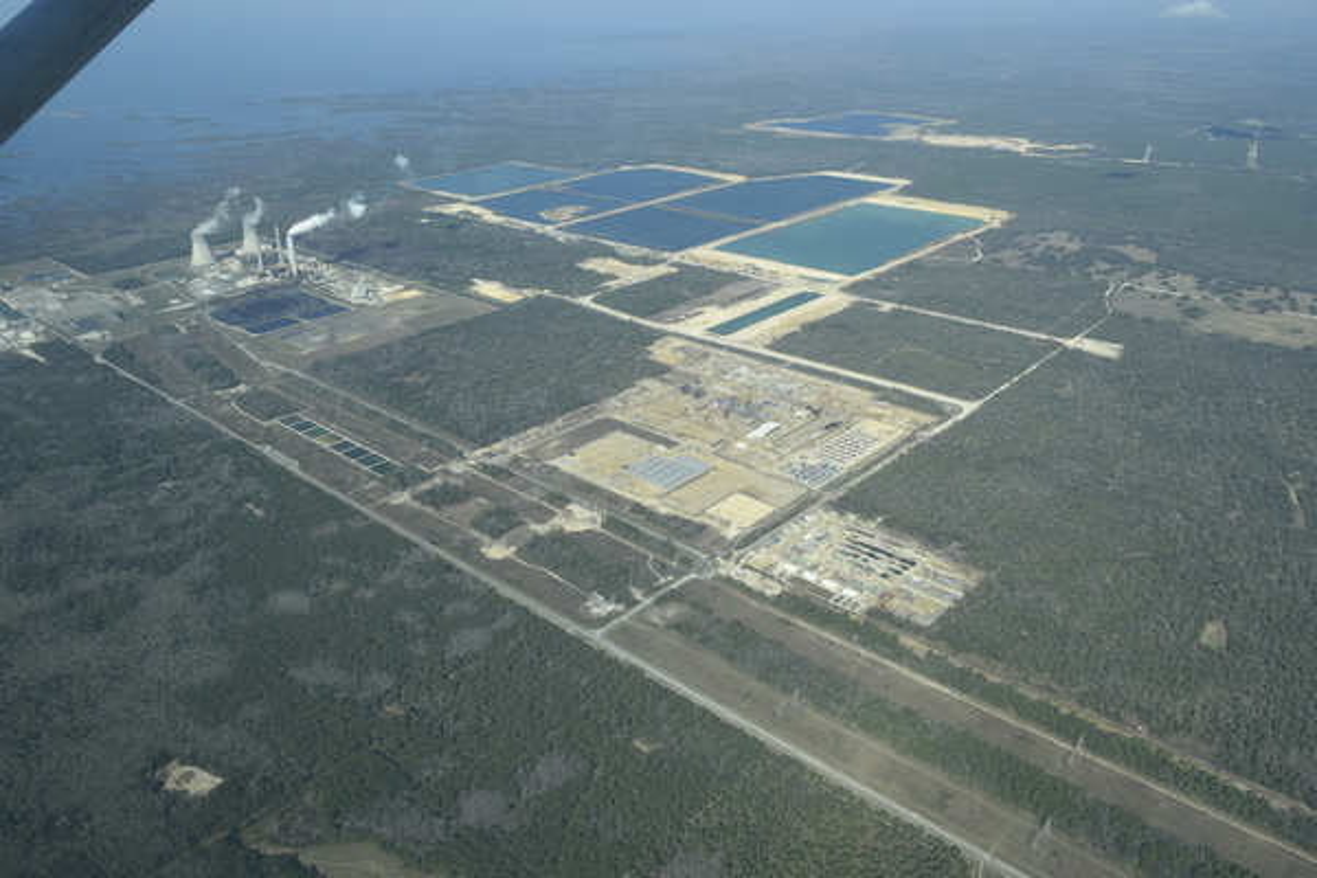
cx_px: 658
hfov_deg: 67.4
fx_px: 988
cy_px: 439
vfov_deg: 47.9
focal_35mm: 27
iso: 200
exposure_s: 1/320
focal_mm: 18
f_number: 9
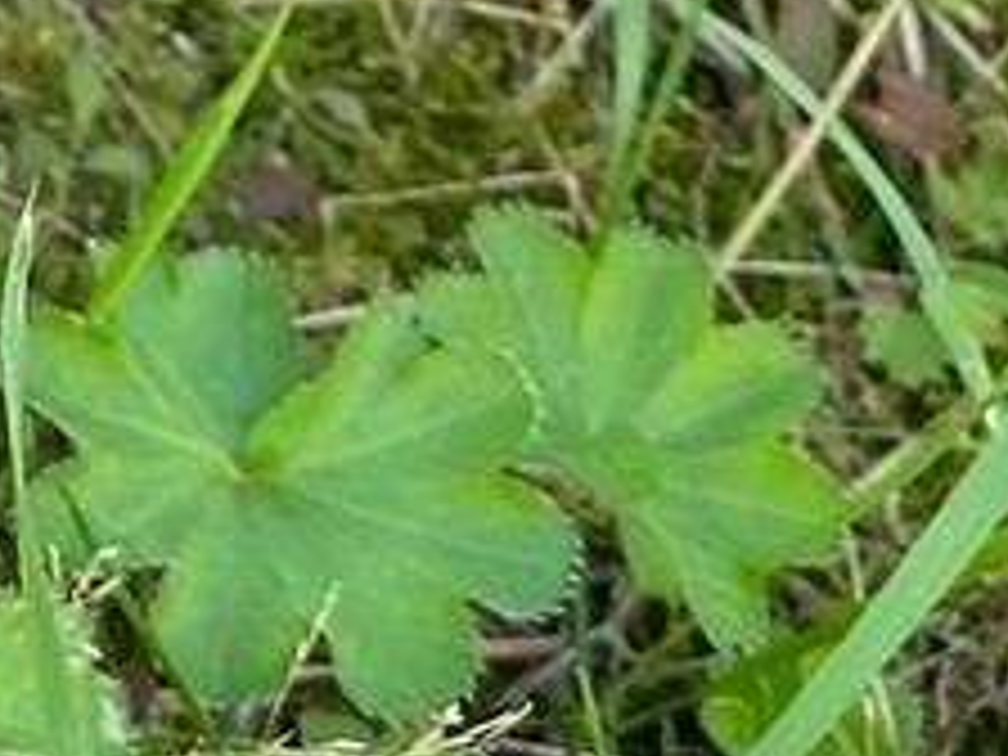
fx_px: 4863
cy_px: -1098
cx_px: -1062
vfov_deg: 8.1
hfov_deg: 10.7
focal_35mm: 167
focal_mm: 4.25
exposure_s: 1/282
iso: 32
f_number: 1.8
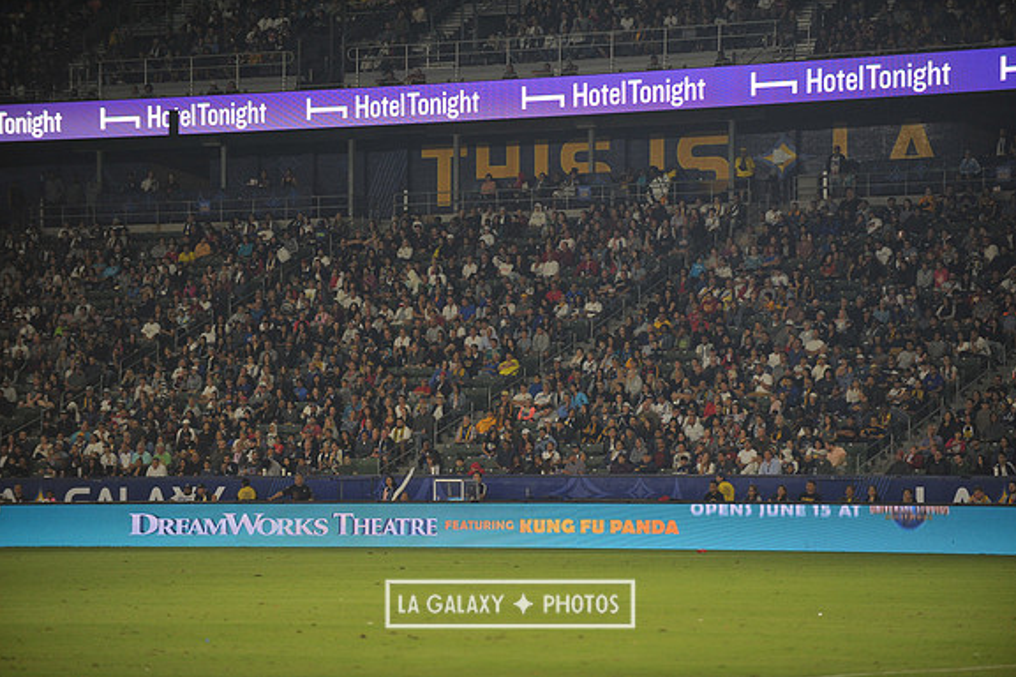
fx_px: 4402
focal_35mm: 156
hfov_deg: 13.2
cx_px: 510
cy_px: 338
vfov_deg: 8.8
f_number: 2.8
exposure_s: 1/1000
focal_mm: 155
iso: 1250
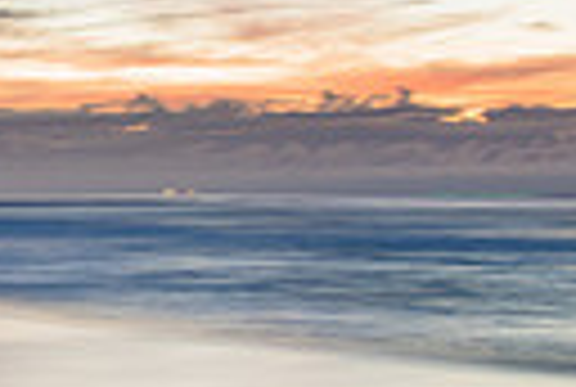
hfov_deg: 16.9
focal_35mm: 110
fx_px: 1764
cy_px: 218
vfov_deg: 12.5
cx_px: -266
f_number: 5.6
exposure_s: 20
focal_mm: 24
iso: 320
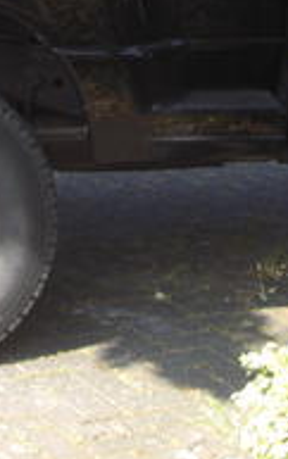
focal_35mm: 146
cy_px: -73
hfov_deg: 8.8
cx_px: -100
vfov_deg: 13.9
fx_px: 1829
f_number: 2.7
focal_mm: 6.2
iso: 64
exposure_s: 1/200
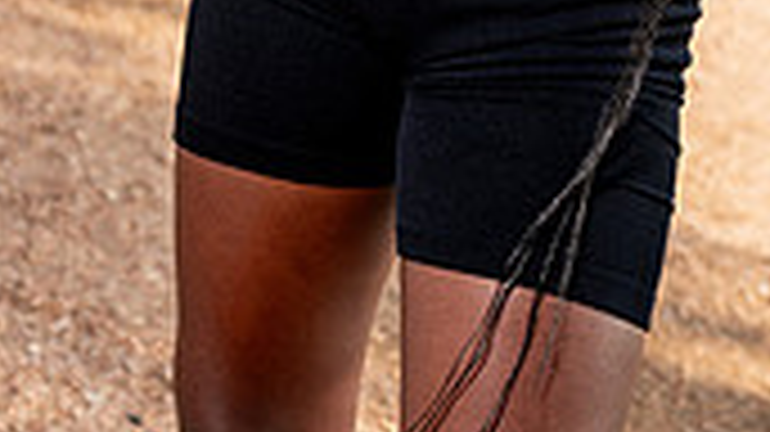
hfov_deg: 14.6
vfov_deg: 7.8
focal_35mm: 146
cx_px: 621
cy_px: -522
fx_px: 2980
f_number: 4
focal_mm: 53
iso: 100
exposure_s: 1/250
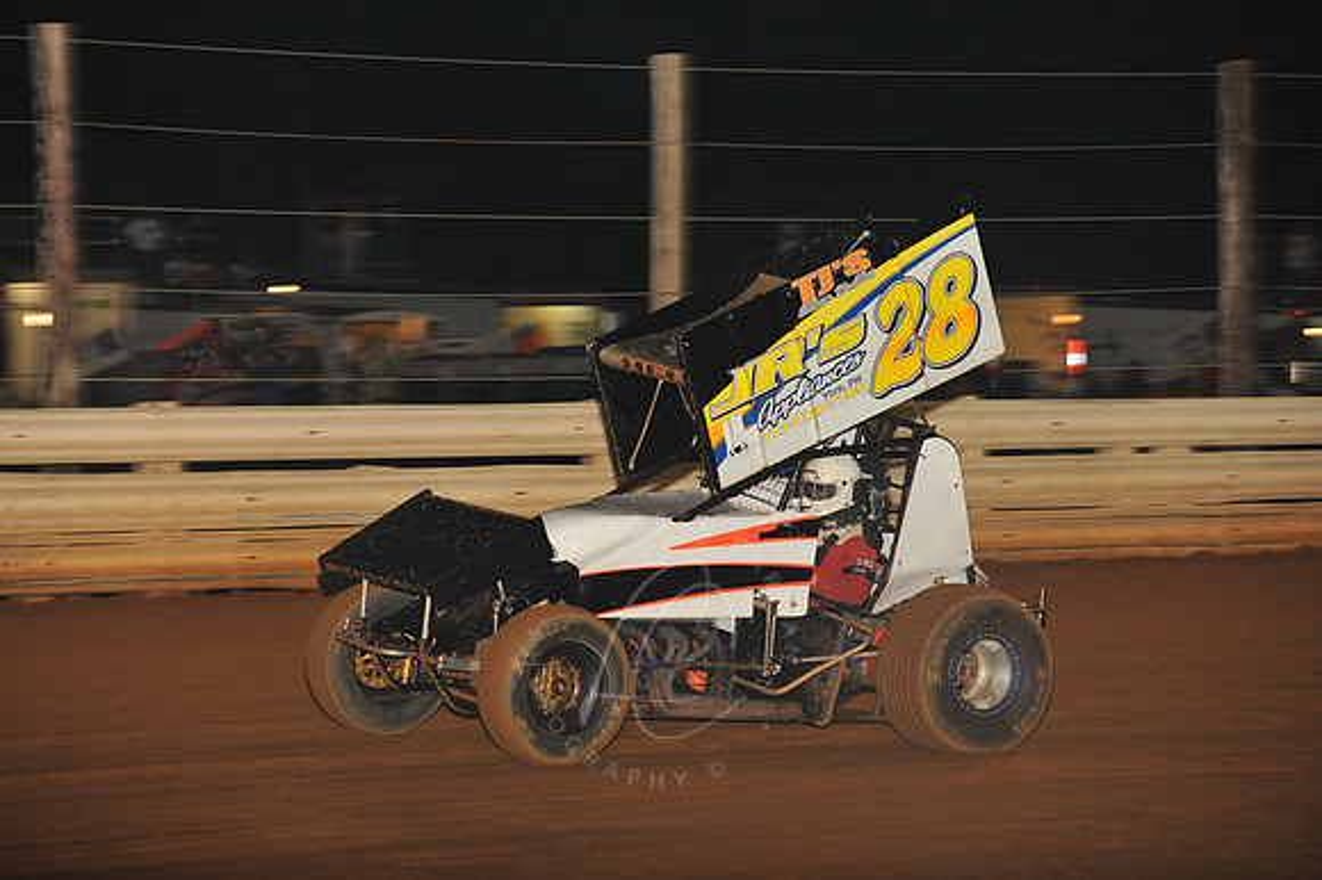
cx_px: 661
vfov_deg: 7.4
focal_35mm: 185
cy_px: 440
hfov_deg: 11.1
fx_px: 6789
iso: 1250
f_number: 6.3
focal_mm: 185
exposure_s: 1/320
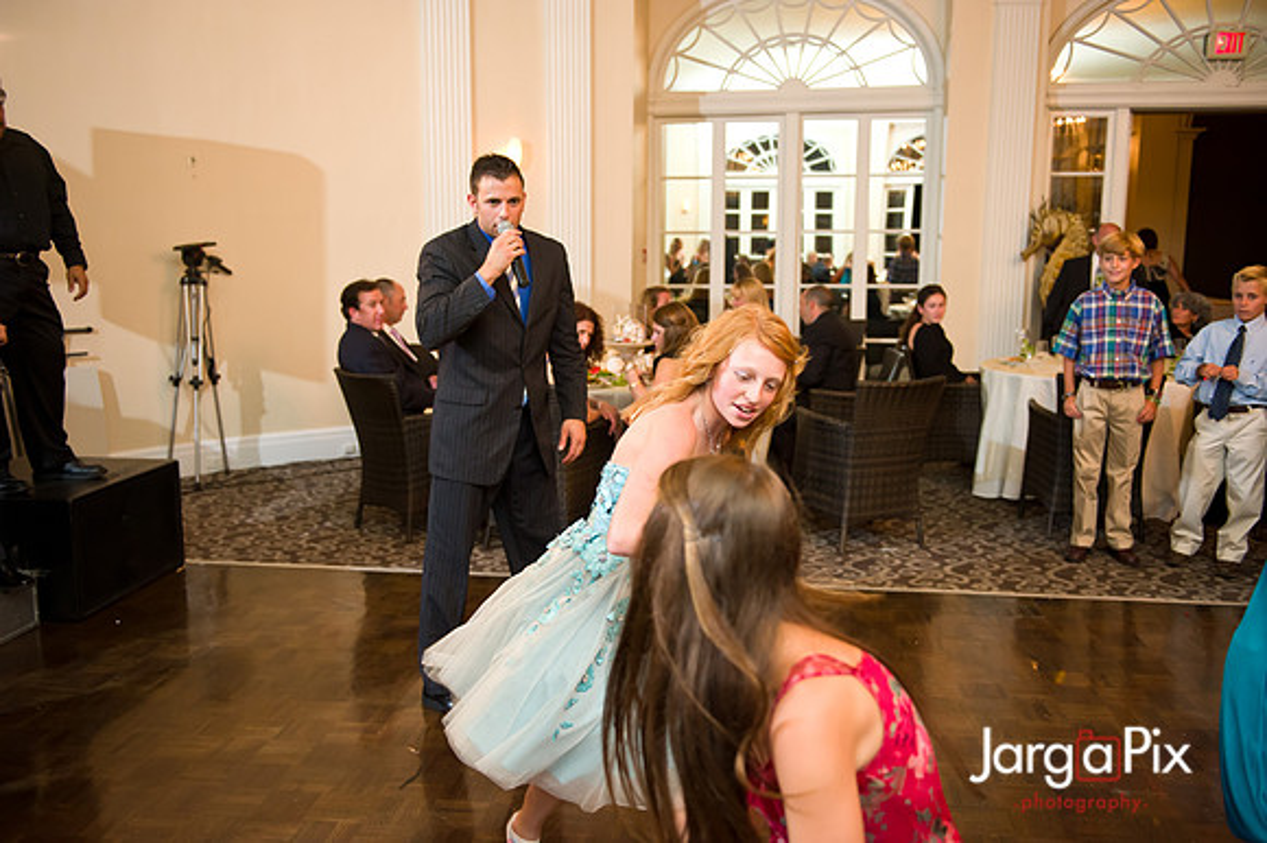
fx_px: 1196
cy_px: 422
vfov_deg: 38.8
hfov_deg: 55.8
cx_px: 634
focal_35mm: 34
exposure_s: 1/125
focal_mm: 34
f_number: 3.2
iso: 1600
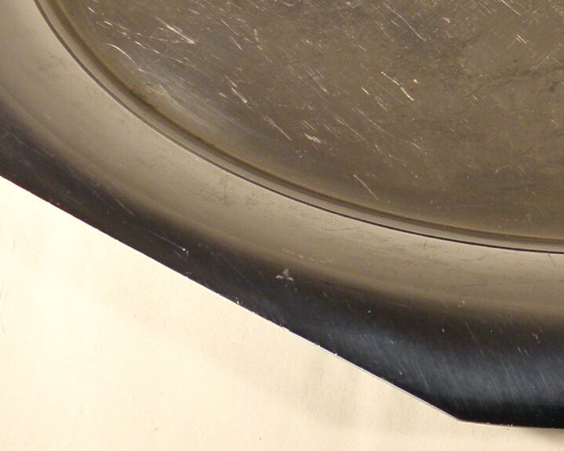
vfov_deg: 14.1
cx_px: 658
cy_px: -158
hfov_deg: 17.7
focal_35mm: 104
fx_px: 1736
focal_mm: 5.5
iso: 100
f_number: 3.6
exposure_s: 1/40
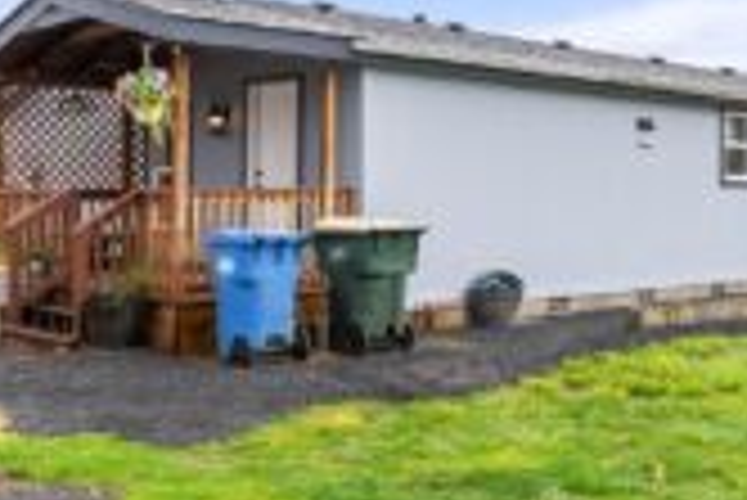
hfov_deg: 37.3
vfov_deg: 25.5
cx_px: 450
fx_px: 1101
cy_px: 191
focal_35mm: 53
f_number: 22
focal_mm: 22
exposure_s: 1/2.5
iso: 80
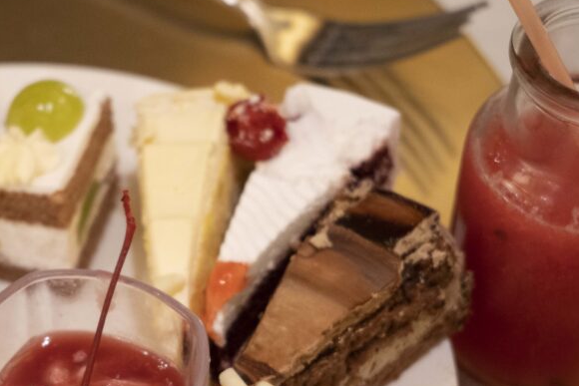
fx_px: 1705
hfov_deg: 19.2
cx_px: 158
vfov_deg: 12.9
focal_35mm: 106
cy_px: 278
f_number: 5.6
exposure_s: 1/60
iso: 4000
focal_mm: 60
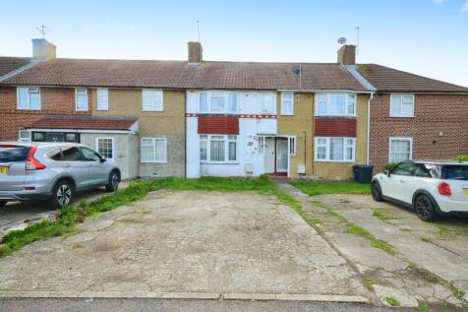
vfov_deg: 59.5
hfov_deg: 81.2
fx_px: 273
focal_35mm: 21
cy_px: 156
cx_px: 234
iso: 400
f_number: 13
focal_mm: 14
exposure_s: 1/125
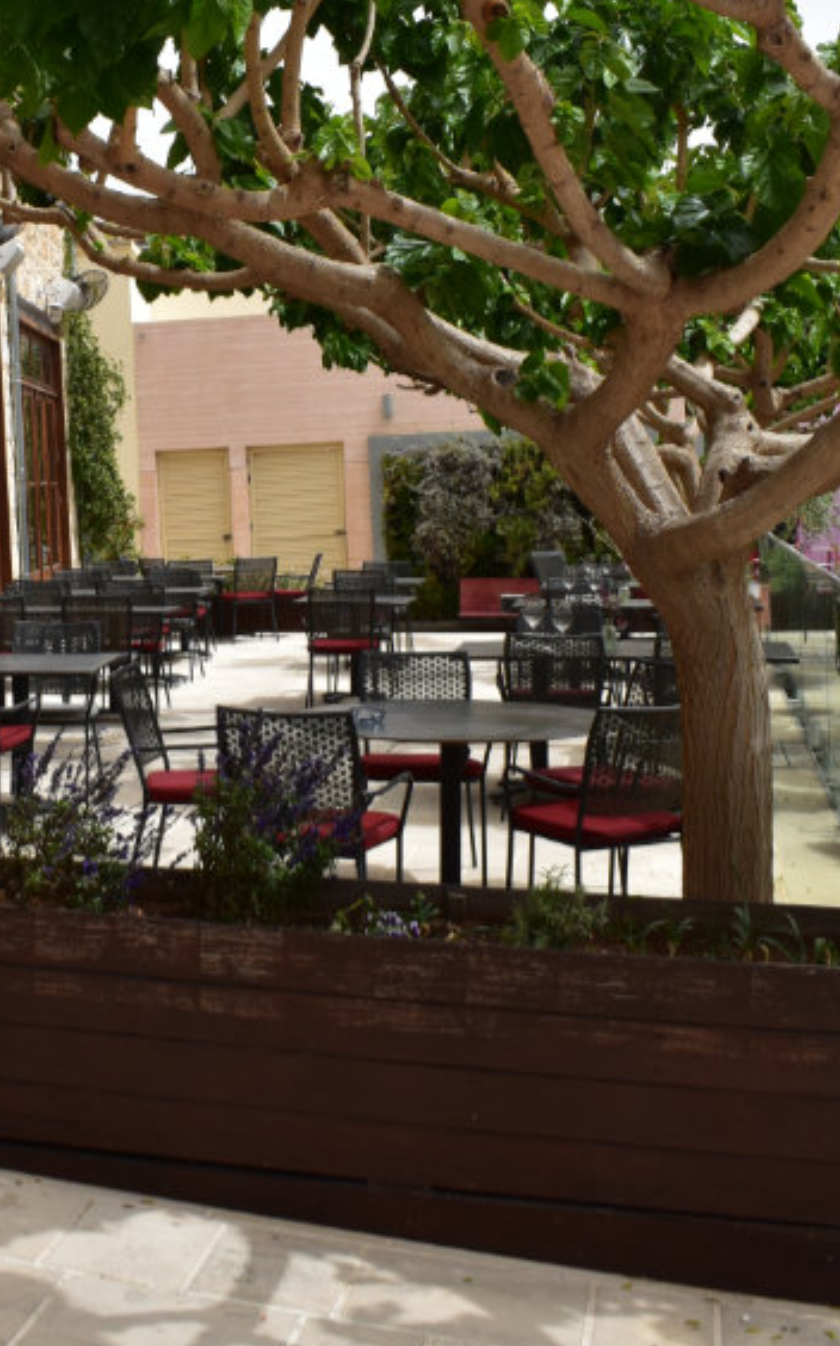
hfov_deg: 25.1
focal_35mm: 50
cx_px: 100
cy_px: 550
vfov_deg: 40.2
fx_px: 1833
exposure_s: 1/500
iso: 400
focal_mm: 18
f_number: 11
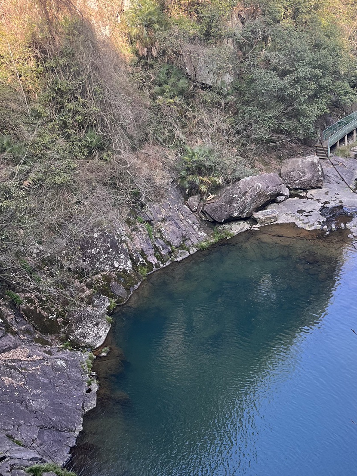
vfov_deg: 40.4
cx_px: 300
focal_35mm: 47
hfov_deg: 30.0
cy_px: 221
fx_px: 646
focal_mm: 5.1
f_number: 1.6
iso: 40
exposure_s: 1/261
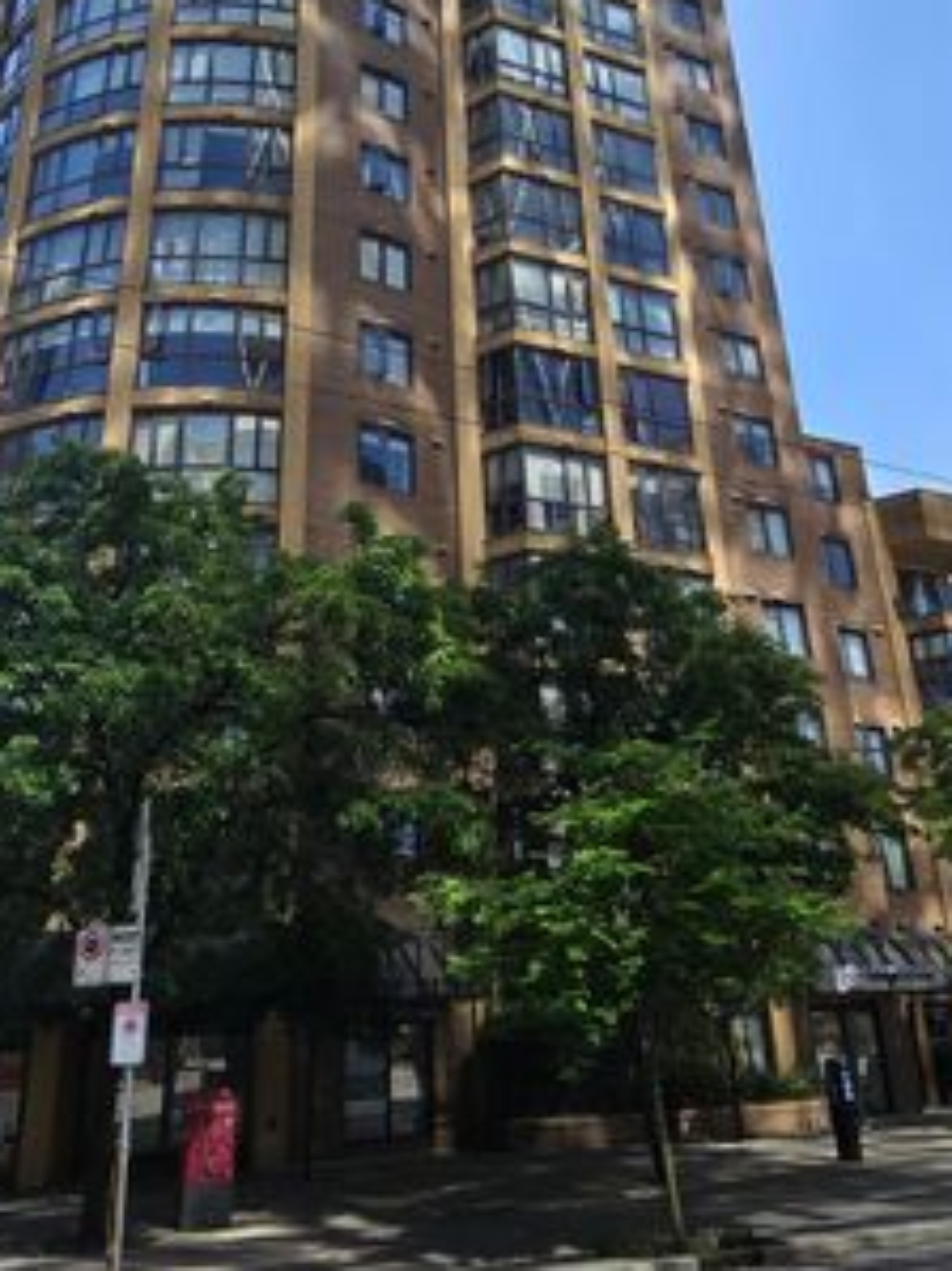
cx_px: 489
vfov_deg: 60.6
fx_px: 1064
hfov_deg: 48.2
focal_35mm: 29
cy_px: 457
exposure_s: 1/1946
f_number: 2.2
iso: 50
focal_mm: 2.2
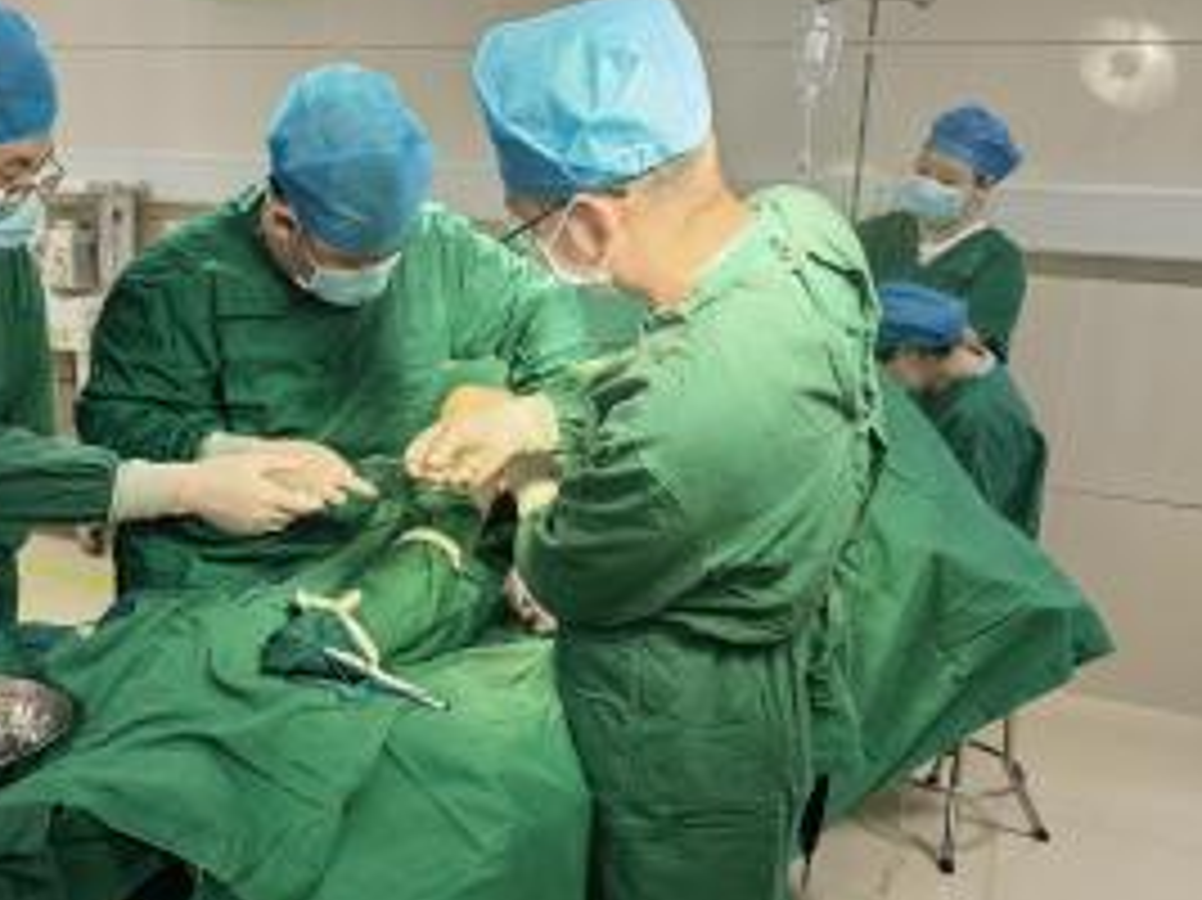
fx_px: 1249
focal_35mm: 36
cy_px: 531
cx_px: 396
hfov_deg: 50.4
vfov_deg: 39.5
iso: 640
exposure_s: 1/419
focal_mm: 6.98
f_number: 1.4
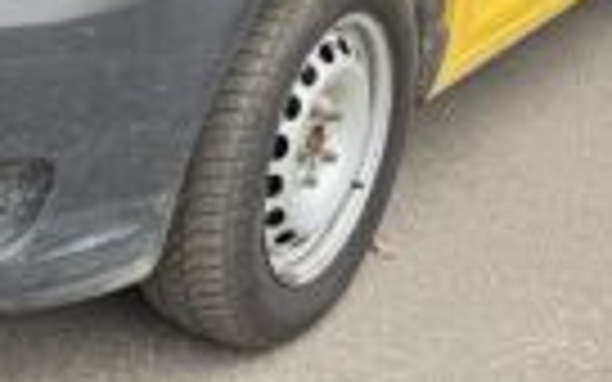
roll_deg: -2.3
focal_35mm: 75
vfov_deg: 16.1
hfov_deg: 27.2
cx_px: 166
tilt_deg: -14.8
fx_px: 1251
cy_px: -175
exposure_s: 1/50
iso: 250
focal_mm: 6.76
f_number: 1.78
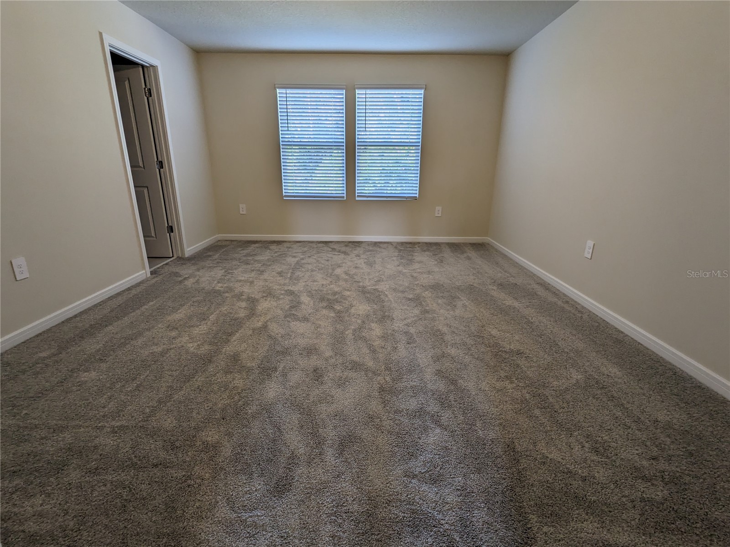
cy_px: 274
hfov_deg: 94.5
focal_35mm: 16
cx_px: 365
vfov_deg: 78.1
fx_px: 337
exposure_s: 1/30
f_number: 2.2
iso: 37
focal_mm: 2.22
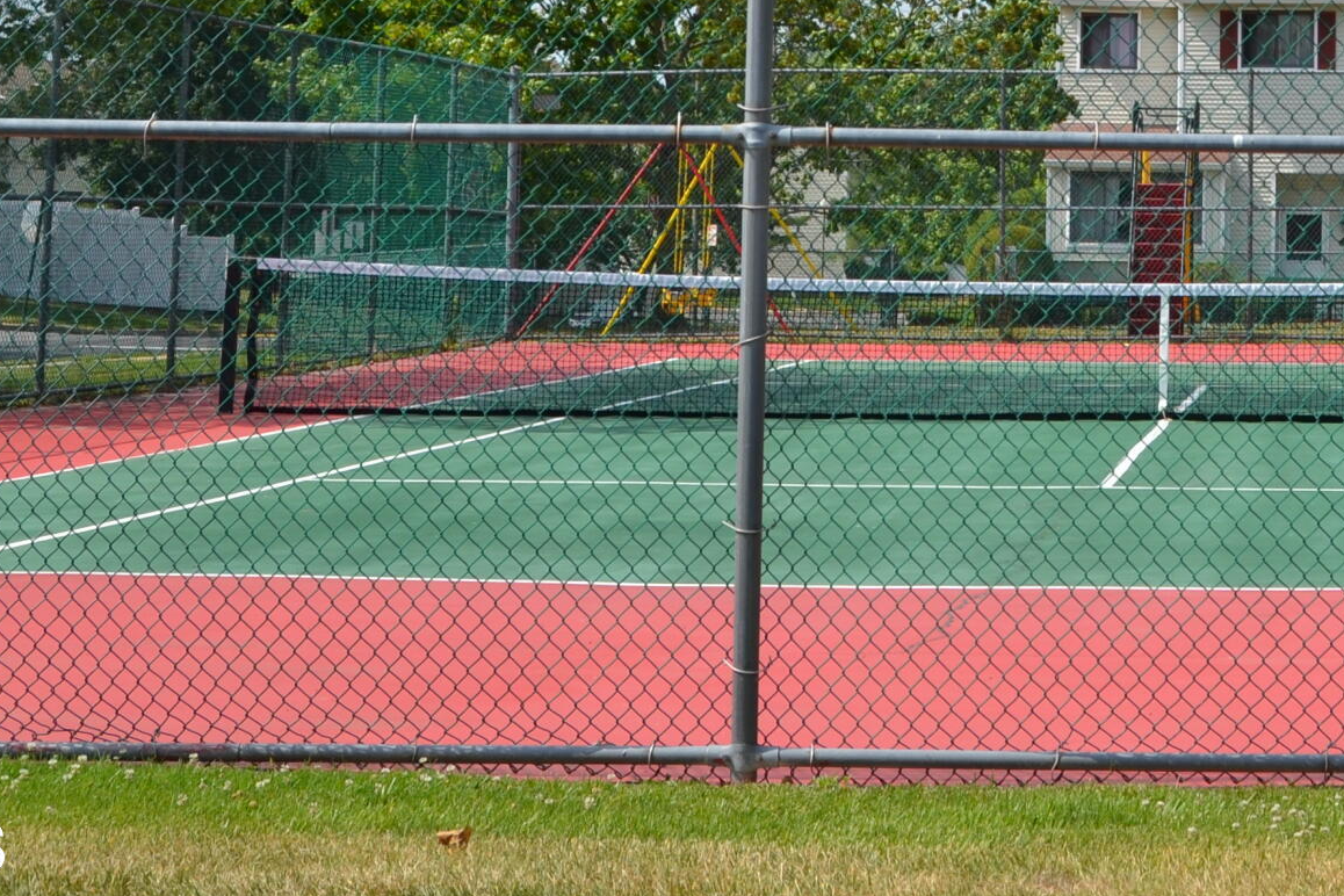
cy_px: -207
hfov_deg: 19.8
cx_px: 1205
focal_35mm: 101
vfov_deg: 13.2
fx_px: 3770
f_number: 8
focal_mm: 26
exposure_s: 1/250
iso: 100
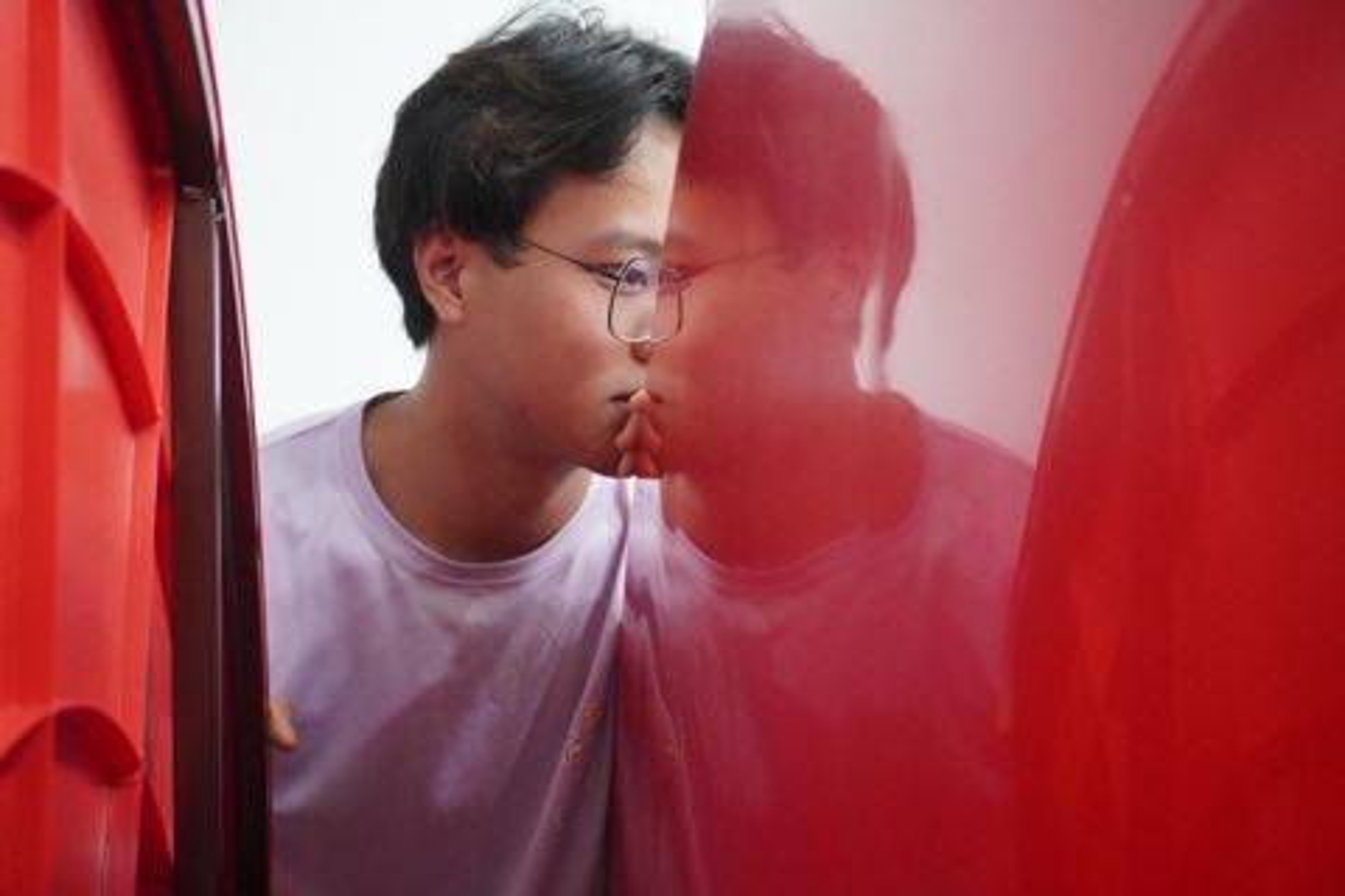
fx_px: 1849
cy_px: 448
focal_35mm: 50
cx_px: 672
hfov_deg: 40.0
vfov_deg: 27.3
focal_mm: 33
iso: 6400
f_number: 5
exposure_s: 1/60
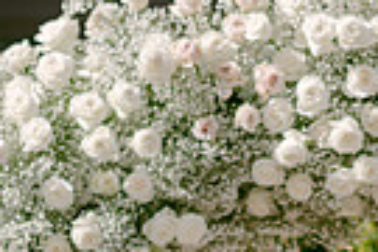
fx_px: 4924
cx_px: 305
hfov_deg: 4.4
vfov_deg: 2.9
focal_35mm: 469
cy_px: 396
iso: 100
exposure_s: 1/8000
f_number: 1.4
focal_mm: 105
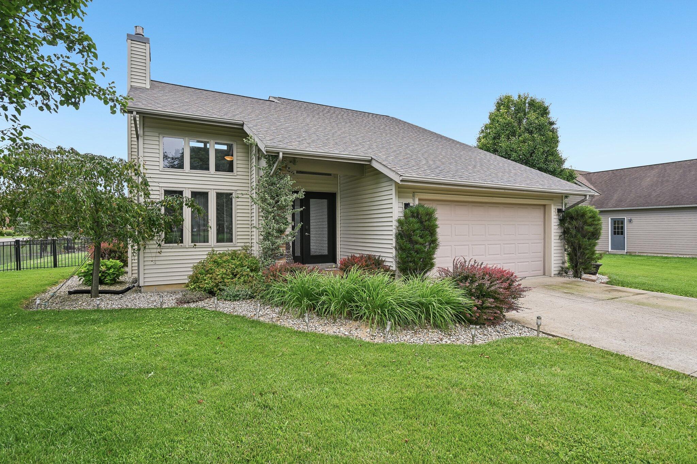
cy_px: 232
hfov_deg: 90.0
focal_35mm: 18
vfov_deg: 67.4
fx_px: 348
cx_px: 348
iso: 400
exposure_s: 1/1000
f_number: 4
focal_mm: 18
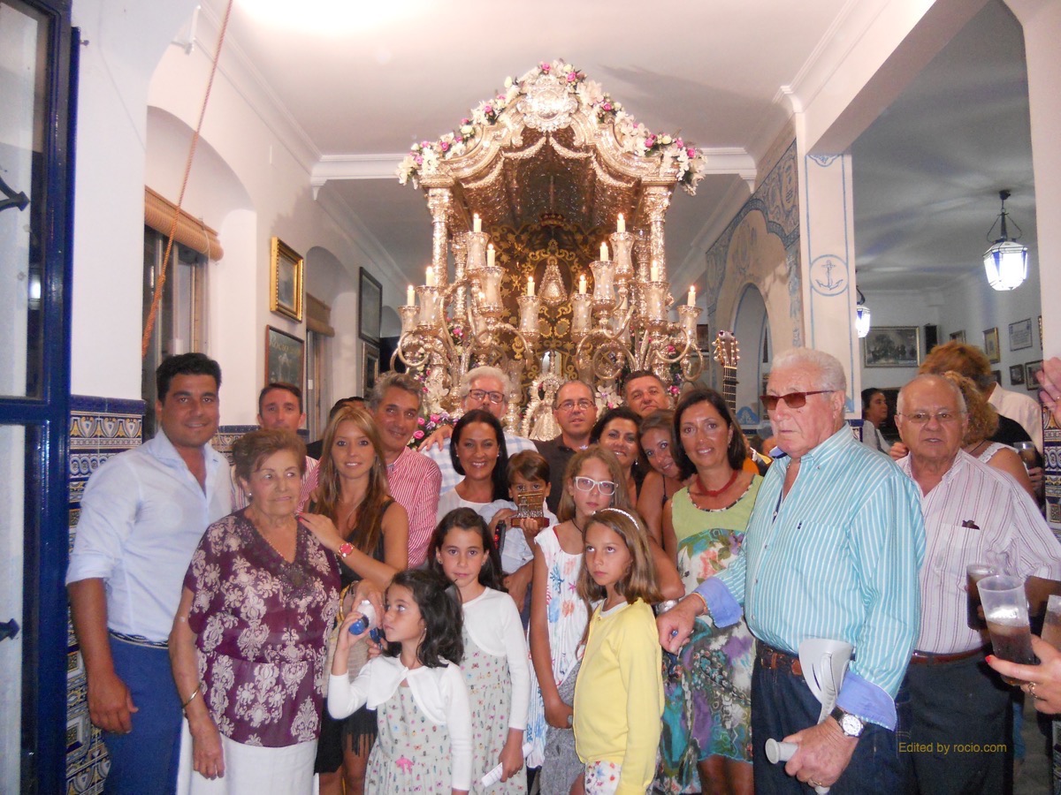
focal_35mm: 27
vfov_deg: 51.4
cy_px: 398
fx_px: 828
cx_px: 530
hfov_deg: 65.3
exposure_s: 1/25
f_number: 3.2
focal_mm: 4.9
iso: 400
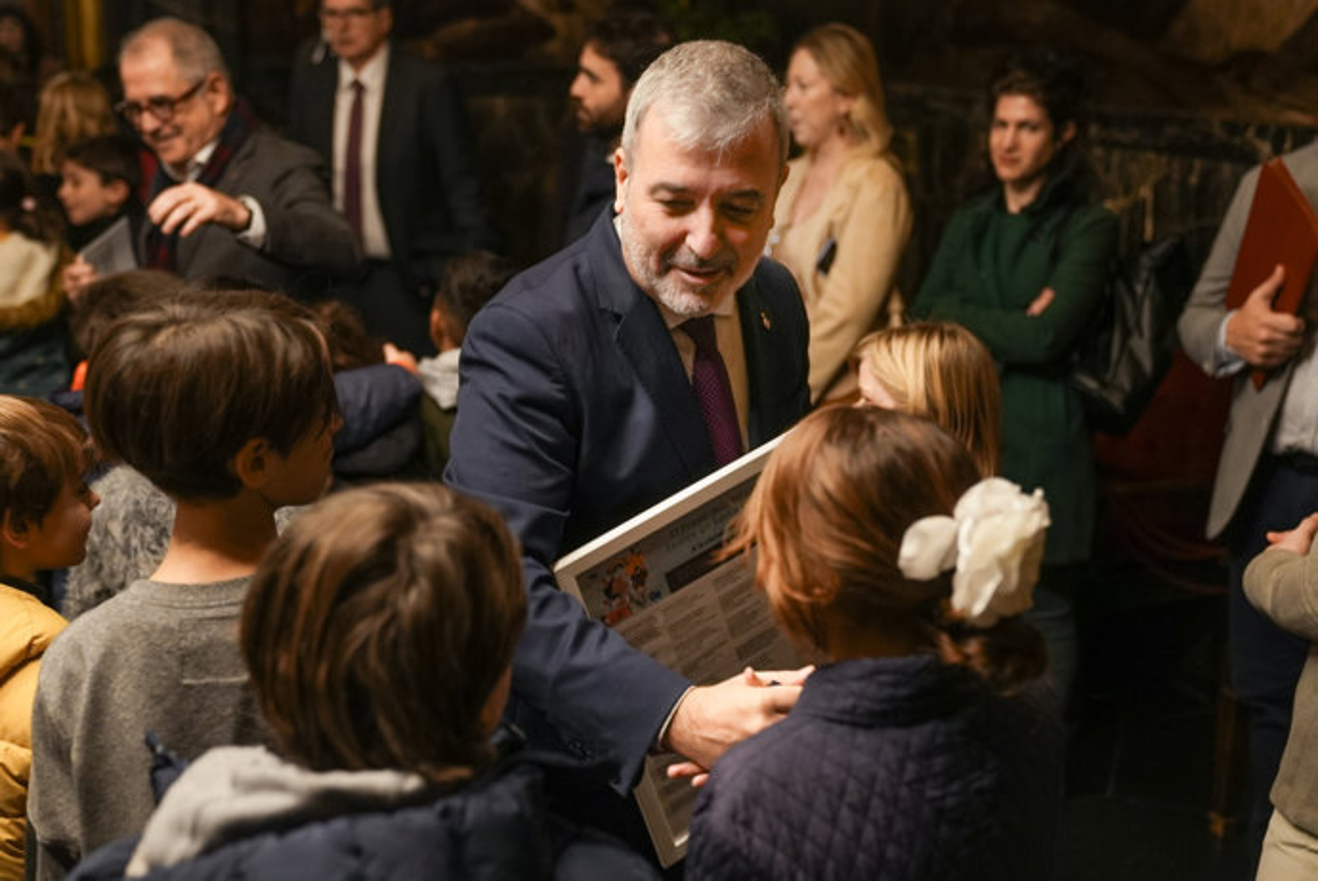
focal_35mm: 48
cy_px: 440
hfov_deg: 41.1
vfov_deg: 28.1
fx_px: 1758
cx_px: 659
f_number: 2.8
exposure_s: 1/160
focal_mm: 48
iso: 2000
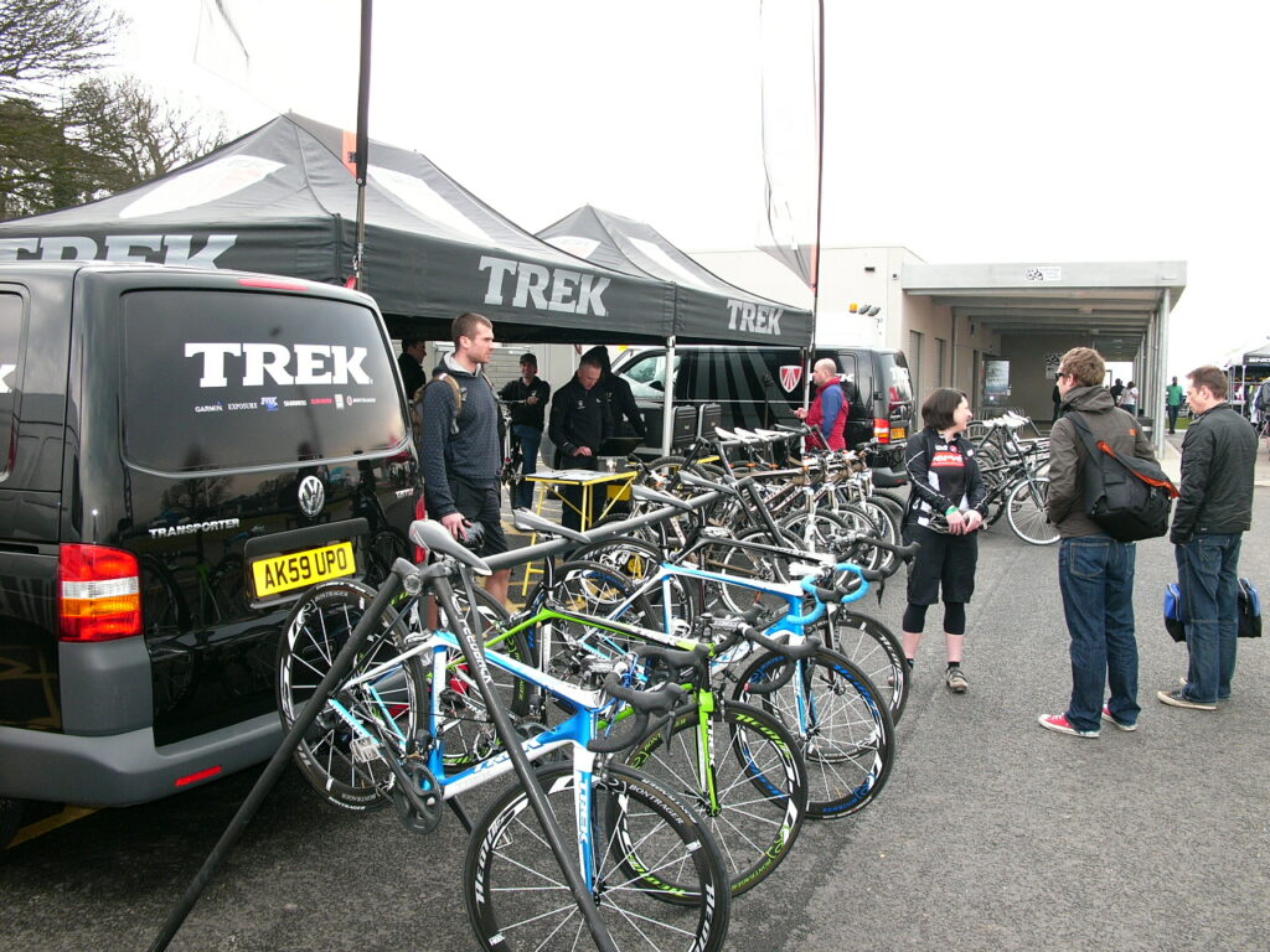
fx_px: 1174
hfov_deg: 56.8
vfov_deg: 44.2
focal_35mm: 32
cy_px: 476
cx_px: 635
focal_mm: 8.2
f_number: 3.6
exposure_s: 1/100
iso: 100
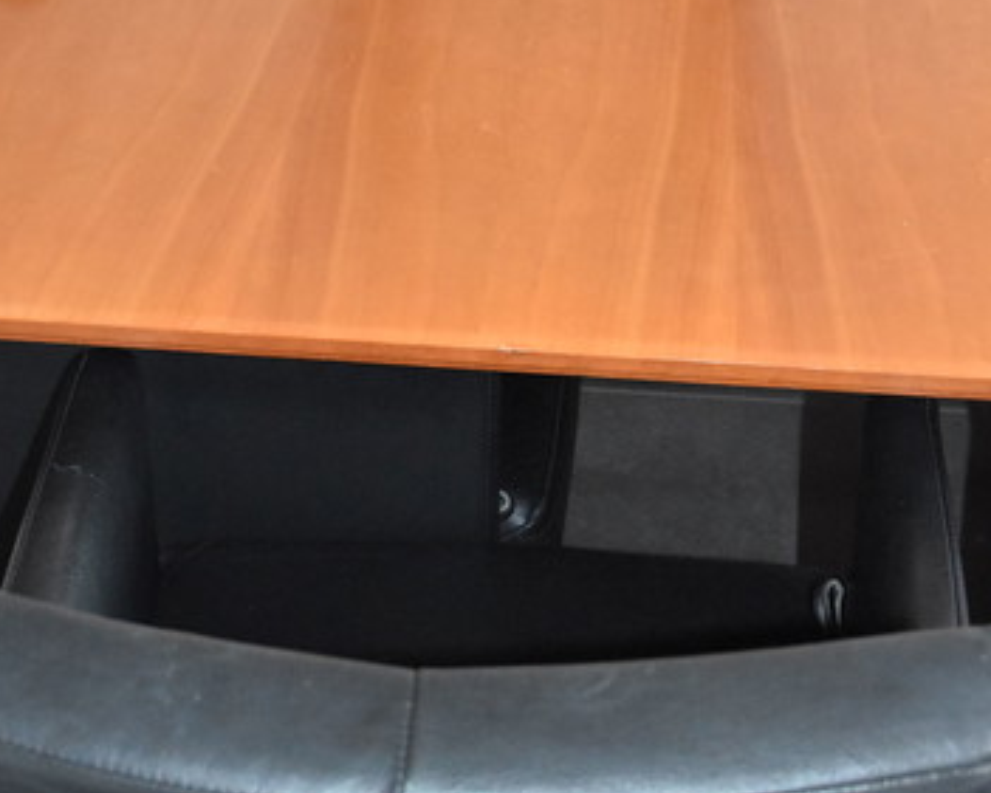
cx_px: 407
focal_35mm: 74
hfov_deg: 25.7
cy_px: 361
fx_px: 2171
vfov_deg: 20.7
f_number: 3.8
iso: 5600
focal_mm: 24
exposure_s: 1/60
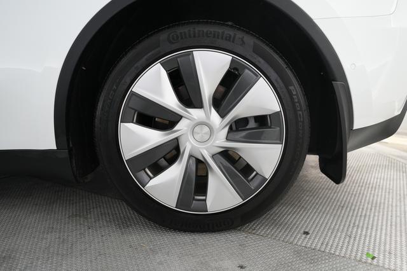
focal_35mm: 26
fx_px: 294
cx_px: 204
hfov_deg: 69.4
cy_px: 136
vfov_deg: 49.5
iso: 3200
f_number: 2.8
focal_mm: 26
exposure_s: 1/160
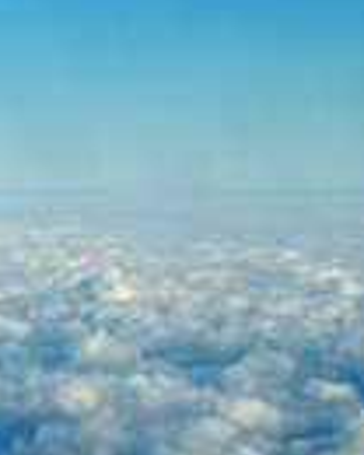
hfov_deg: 6.4
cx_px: -500
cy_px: 443
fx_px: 3084
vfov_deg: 8.4
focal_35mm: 229
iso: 100
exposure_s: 1/640
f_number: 8.6
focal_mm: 11
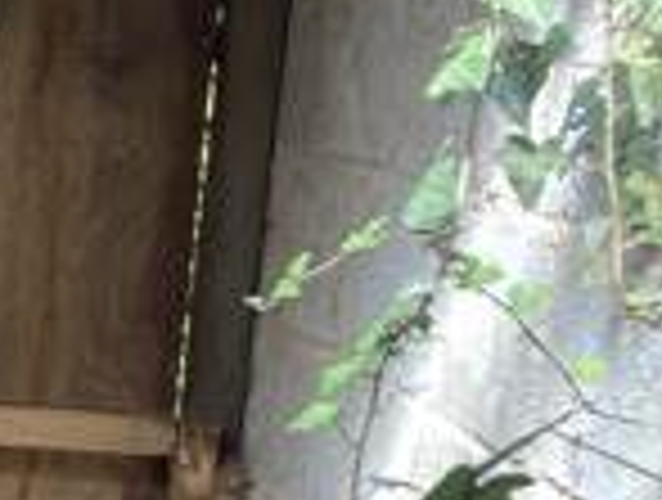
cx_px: -1031
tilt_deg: -9.2
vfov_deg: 9.6
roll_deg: -1.2
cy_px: 662
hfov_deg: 10.7
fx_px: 2914
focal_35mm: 152
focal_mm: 3.99
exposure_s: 1/121
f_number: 1.8
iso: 32
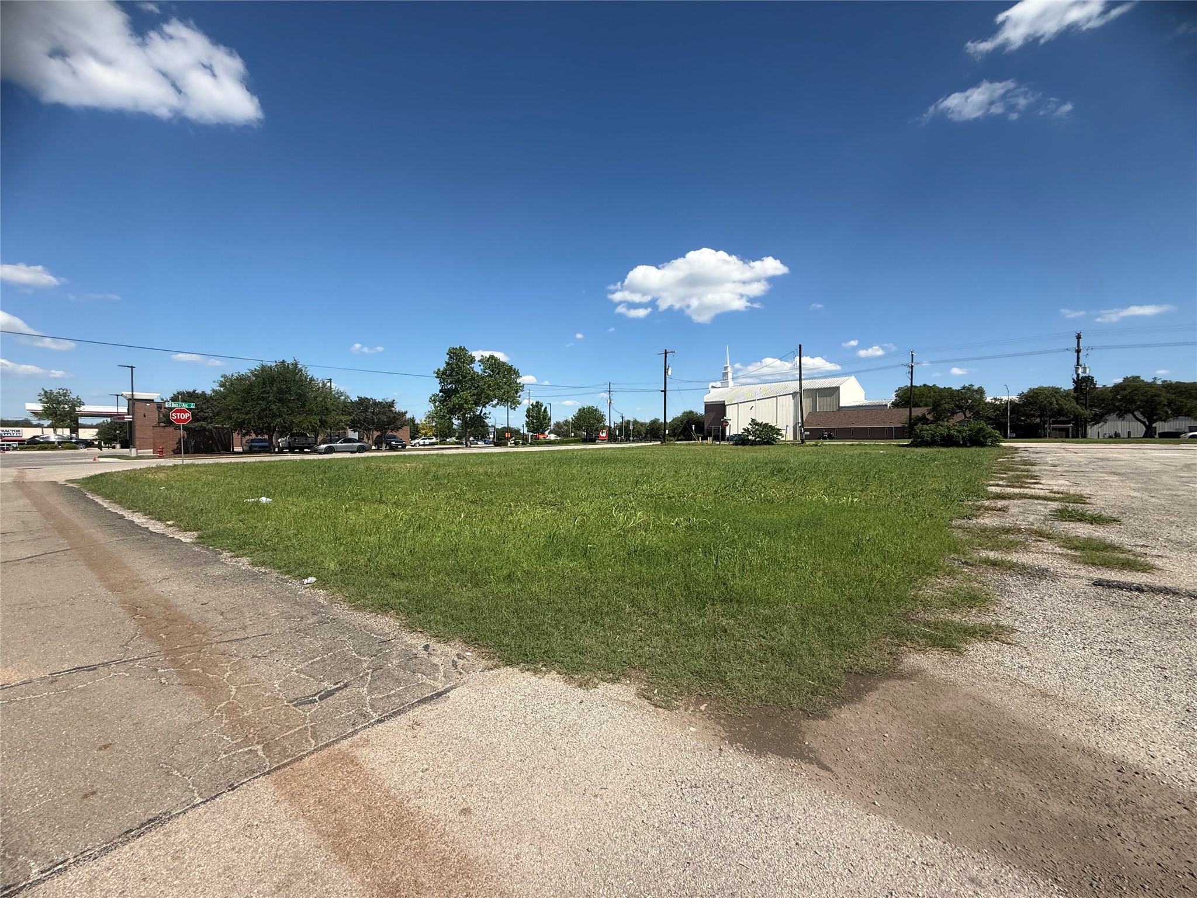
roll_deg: -0.5
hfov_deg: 102.1
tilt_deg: -0.9
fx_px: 484
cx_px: 598
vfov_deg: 85.7
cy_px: 449
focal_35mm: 14
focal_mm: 2.22
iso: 50
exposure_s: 1/2320
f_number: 2.2
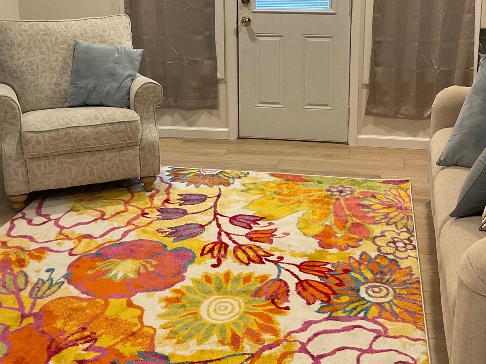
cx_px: 275
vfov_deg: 28.1
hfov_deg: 37.4
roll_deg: -0.3
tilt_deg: -12.3
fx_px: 716
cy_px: 84
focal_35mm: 51
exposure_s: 1/60
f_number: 1.8
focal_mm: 3
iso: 125
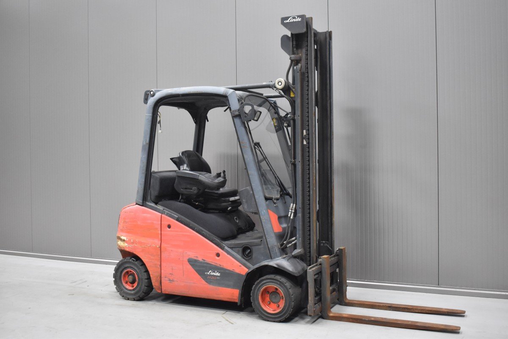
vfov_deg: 35.5
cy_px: 170
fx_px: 529
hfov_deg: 51.3
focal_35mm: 38
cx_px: 254
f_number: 4
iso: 1600
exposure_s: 1/50
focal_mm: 25
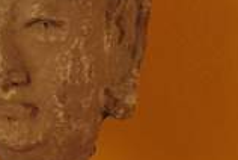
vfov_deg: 13.0
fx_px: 702
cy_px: 68
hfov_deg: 19.0
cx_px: 44
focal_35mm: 106
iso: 1600
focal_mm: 28.13
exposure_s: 1/60
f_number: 5.6
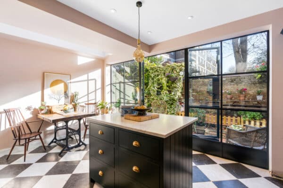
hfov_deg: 96.7
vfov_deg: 73.7
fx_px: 126
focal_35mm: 16
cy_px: 94
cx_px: 142
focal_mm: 16
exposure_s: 1/8
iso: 320
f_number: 11
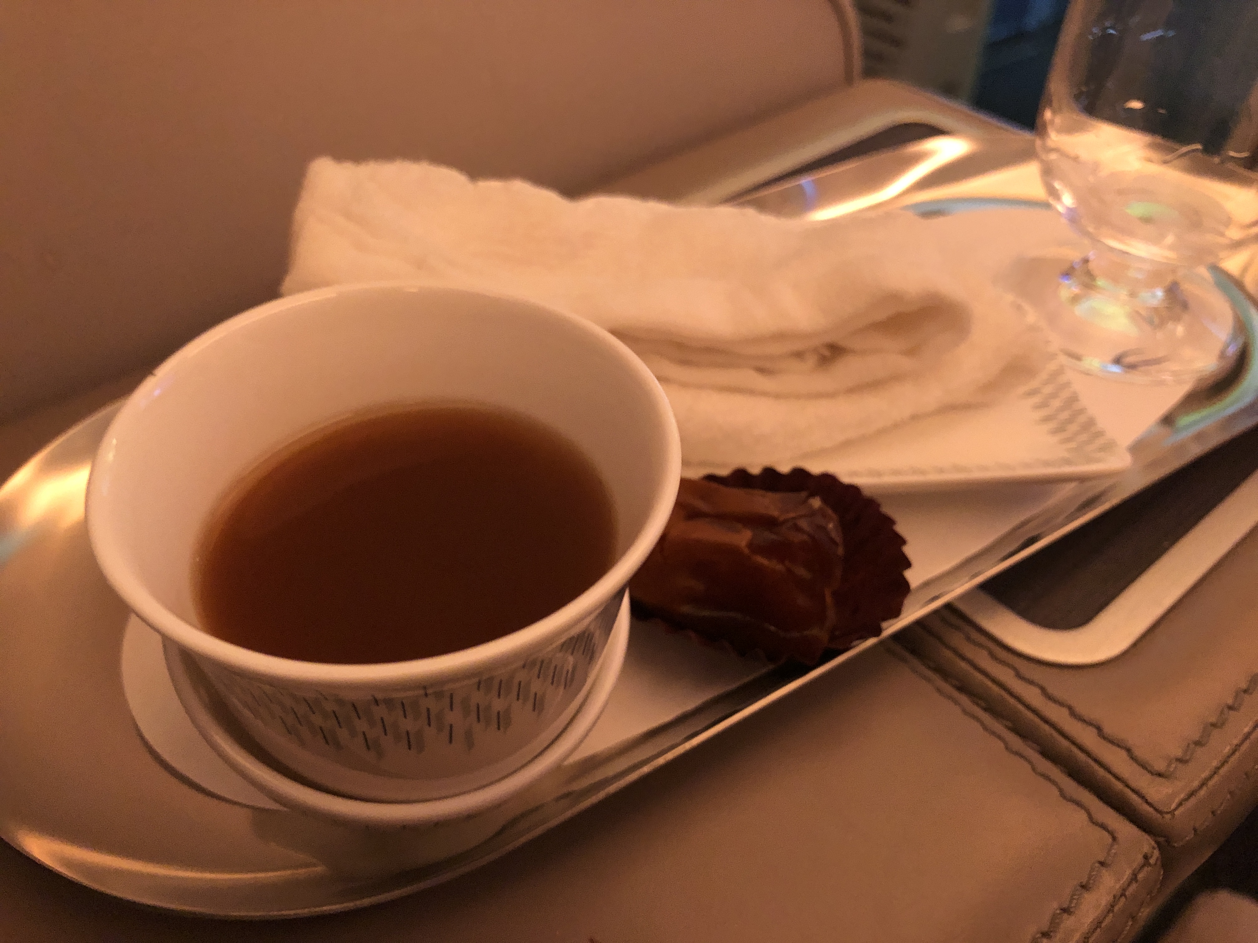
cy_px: 472
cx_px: 629
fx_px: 1018
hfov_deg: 63.4
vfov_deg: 49.7
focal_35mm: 28
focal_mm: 3.99
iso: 100
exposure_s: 1/7
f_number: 1.8
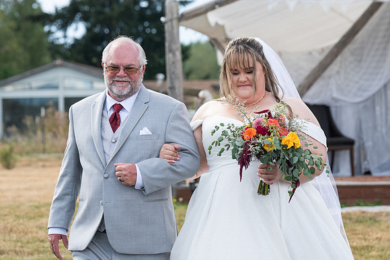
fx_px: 1665
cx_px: 233
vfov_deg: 8.9
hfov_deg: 13.4
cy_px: 150
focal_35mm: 154
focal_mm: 103
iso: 400
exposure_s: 1/1000
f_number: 4.5
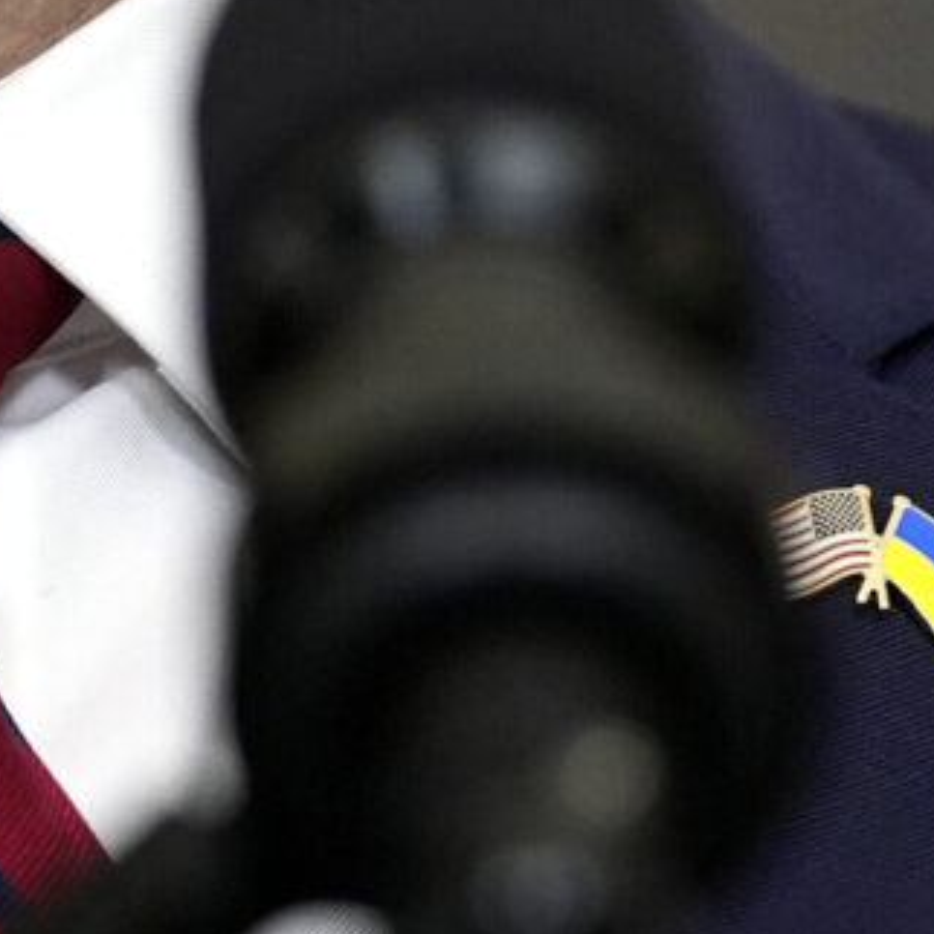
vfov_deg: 2.0
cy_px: -332
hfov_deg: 2.0
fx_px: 26619
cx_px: 49
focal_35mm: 872
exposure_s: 1/250
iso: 2000
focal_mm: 129
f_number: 2.8
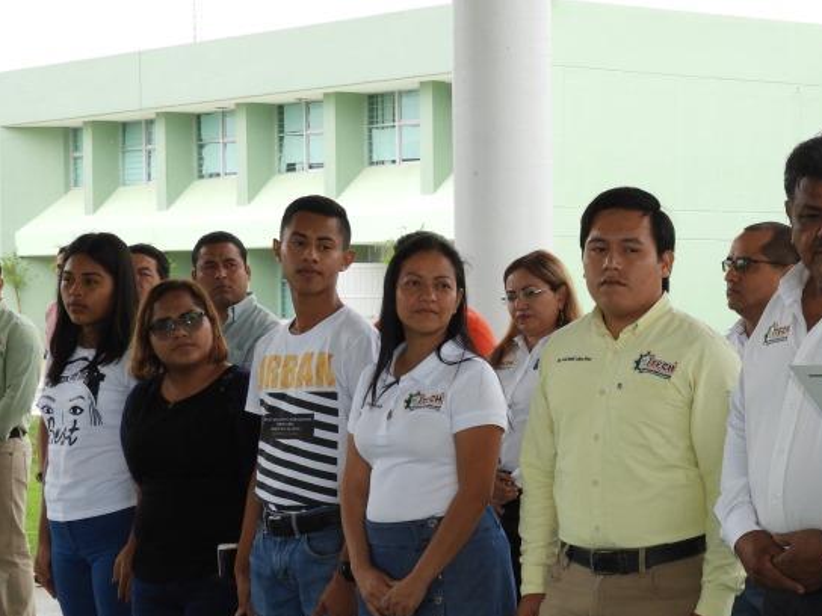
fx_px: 2683
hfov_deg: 17.3
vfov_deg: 13.1
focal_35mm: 113
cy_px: 457
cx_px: 674
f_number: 4.2
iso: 100
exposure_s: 1/250
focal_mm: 10.7
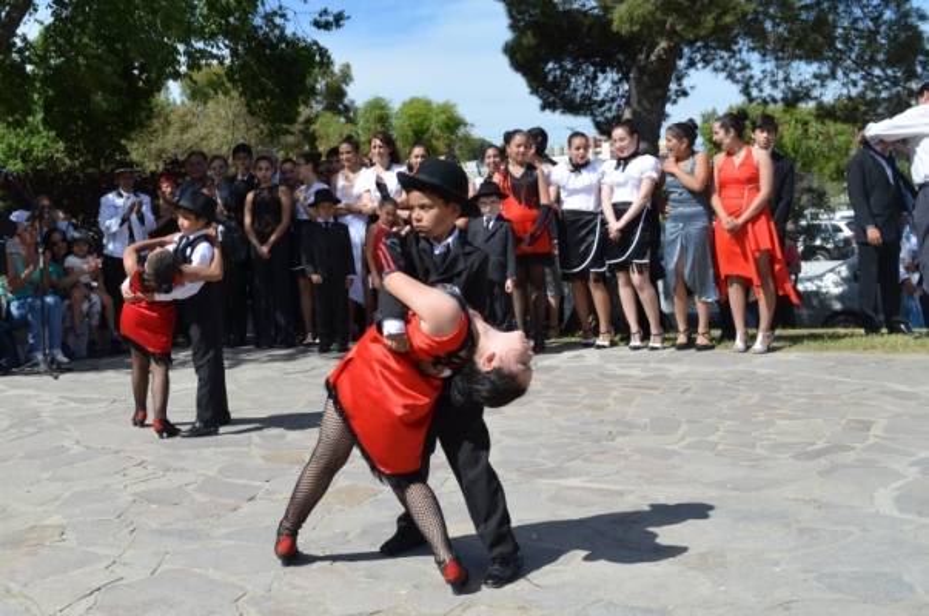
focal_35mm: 36
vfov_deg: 36.8
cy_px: 308
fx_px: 928
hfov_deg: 53.2
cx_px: 464
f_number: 8
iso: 110
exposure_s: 1/250
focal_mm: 24
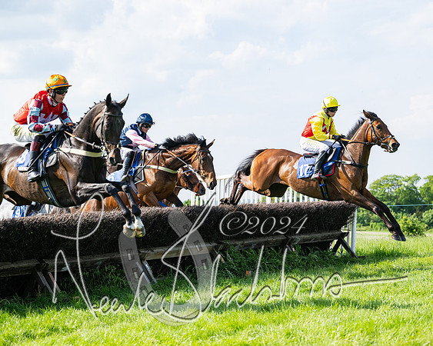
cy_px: 173
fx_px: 1010
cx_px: 216
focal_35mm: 79
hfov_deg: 24.2
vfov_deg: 19.4
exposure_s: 1/4000
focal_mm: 70
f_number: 3.2
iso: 400
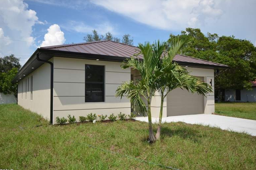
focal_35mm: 30
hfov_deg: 62.9
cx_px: 124
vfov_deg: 44.0
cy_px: 87
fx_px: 209
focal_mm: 19
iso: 100
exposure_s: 1/250
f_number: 8
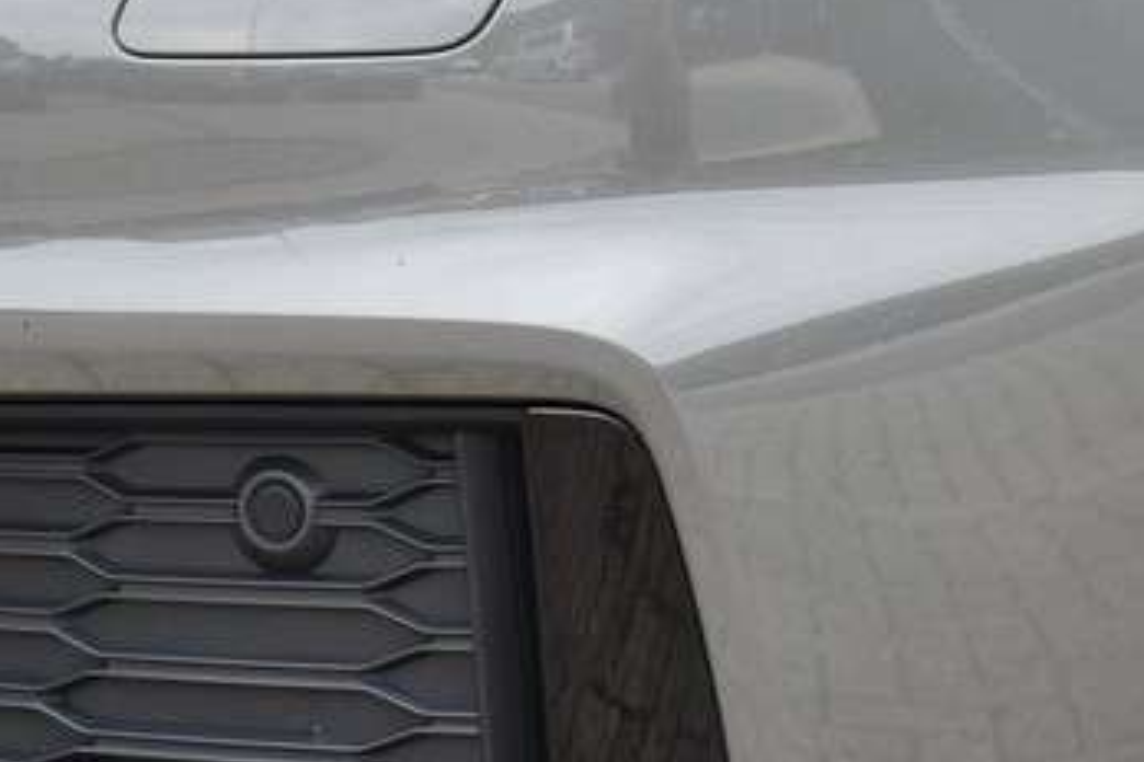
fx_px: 7022
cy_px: 470
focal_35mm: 221
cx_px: 46
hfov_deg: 9.3
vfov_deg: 6.2
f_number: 6.3
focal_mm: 50
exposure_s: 1/160
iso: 400
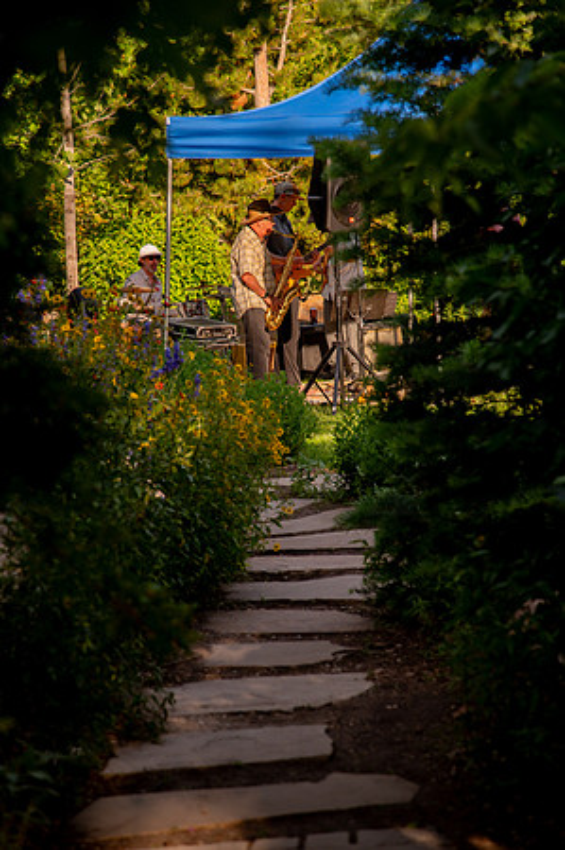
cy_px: 425
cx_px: 282
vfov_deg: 17.1
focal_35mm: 120
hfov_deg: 11.4
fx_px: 2831
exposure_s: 1/1250
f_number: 5
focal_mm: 120
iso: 500
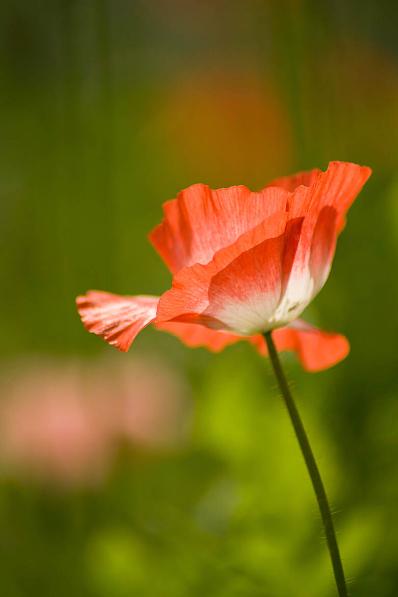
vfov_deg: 7.4
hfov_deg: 5.0
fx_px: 4602
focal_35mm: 278
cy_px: 298
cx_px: 199
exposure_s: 1/1000
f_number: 5
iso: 100
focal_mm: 185
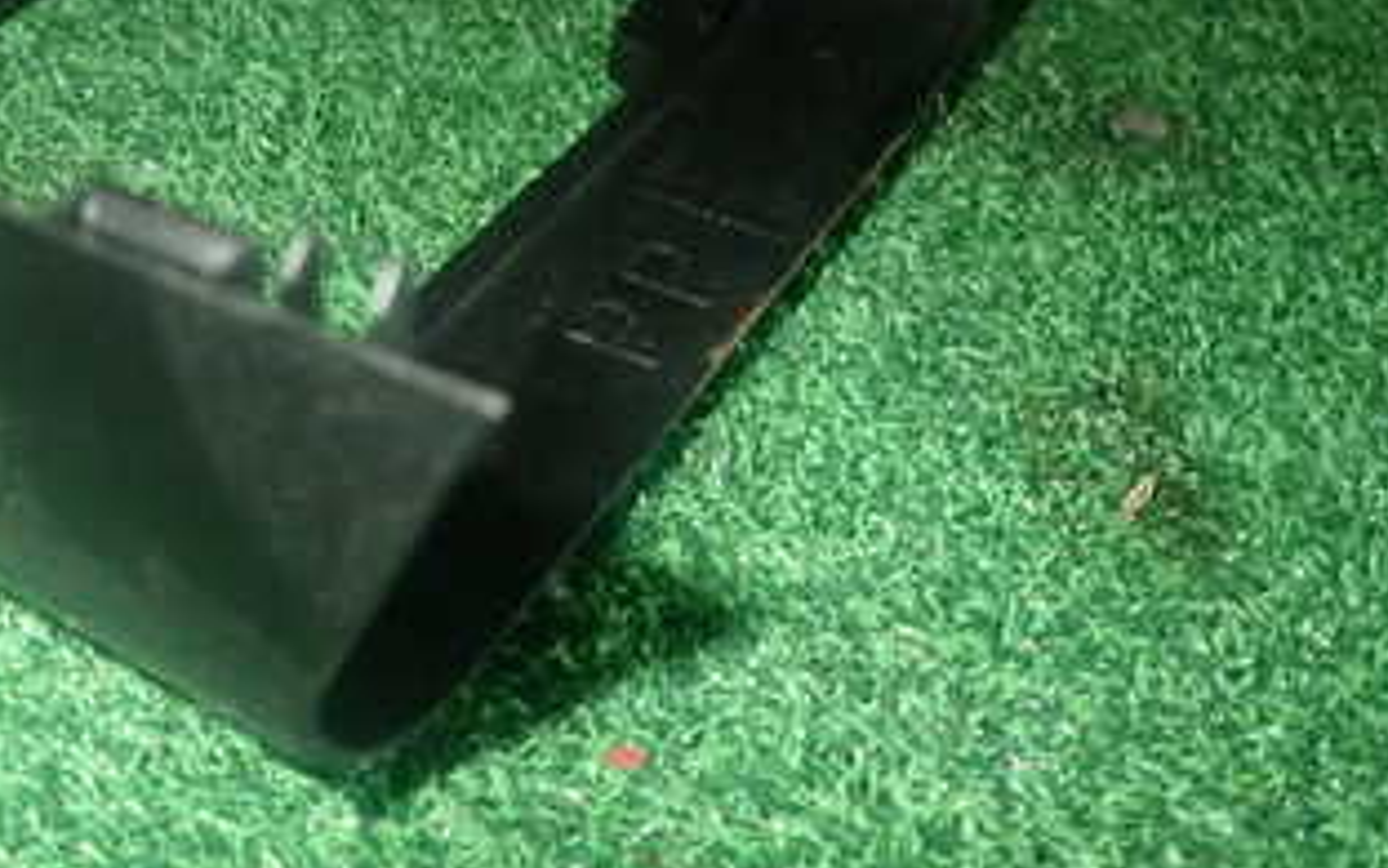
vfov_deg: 24.7
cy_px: 98
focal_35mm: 51
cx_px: 218
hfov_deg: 37.7
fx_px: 1929
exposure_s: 1/30
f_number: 5.6
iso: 400
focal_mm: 4.5
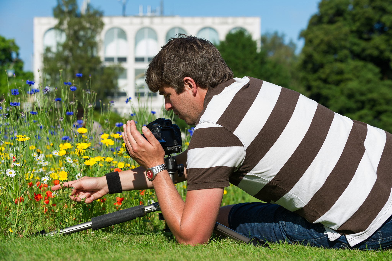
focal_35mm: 70
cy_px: 130
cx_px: 196
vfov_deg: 19.5
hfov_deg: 28.8
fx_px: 762
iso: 100
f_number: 6.3
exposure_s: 1/160
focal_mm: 70
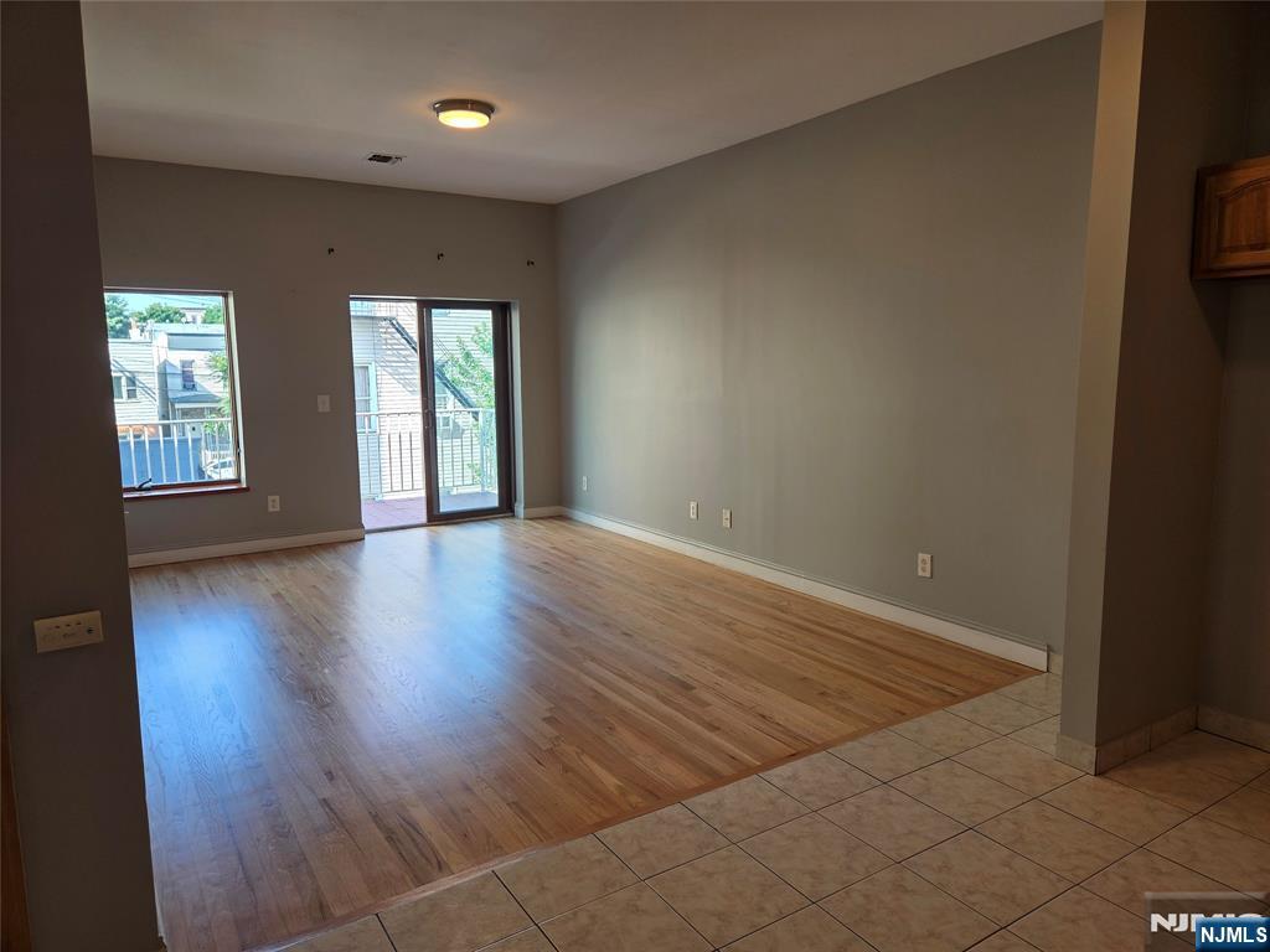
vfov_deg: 58.9
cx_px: 635
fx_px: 844
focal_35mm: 23
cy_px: 476
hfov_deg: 73.9
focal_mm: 5.4
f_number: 1.8
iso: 40
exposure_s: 1/120
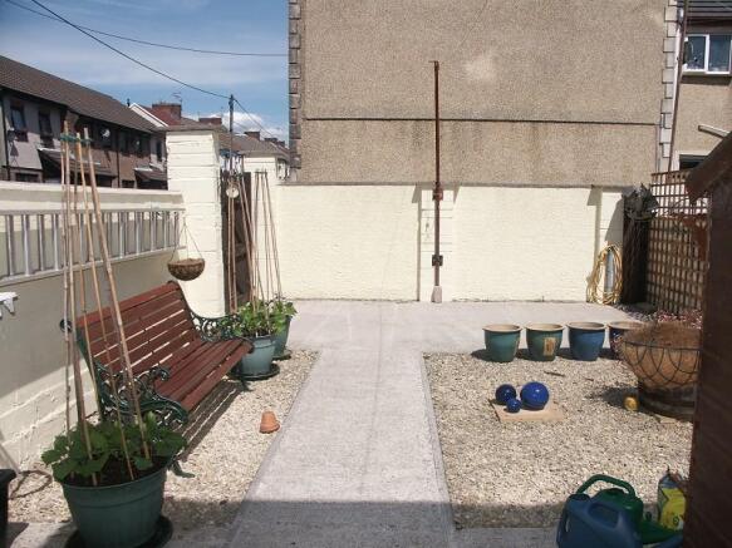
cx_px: 366
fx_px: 592
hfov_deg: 63.5
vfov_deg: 49.7
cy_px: 274
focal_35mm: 28
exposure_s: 1/2000
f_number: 4
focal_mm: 7.43
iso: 100
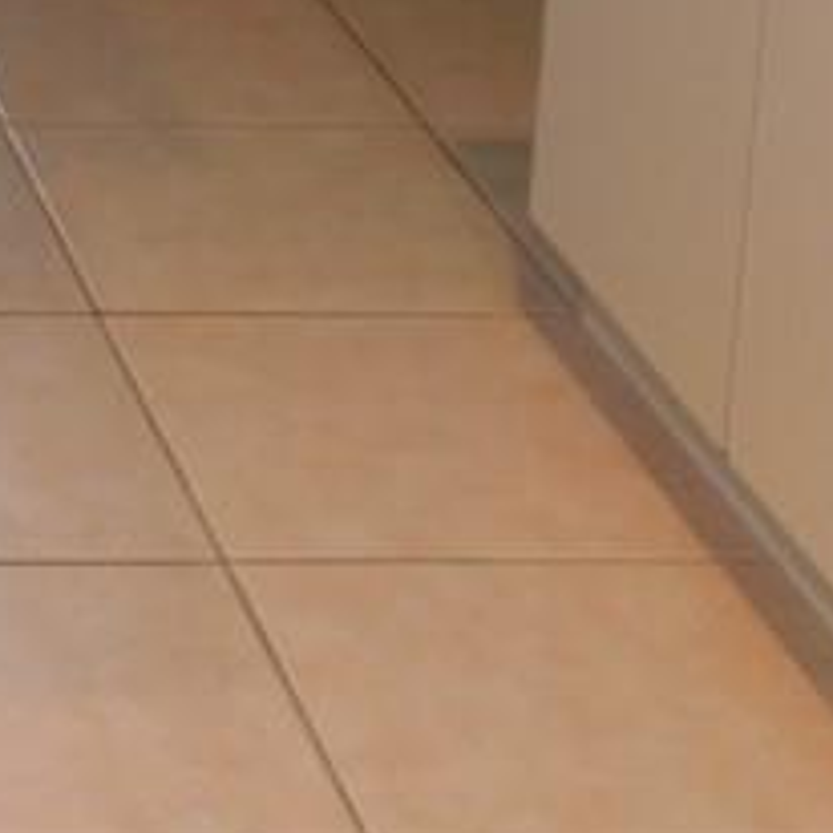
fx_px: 3594
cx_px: -607
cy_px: -696
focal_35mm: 132
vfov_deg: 12.1
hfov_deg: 12.2
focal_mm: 5.3
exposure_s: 1/40
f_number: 3.2
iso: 125
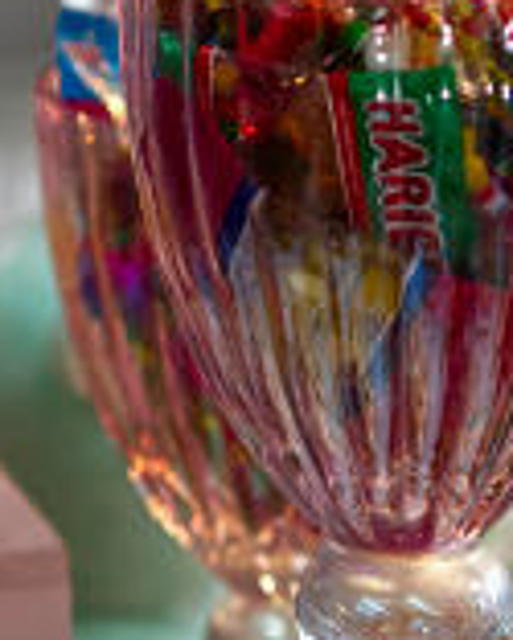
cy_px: 166
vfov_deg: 7.1
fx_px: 5142
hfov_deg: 5.7
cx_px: 94
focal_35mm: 271
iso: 800
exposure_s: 1/800
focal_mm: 75
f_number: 3.2
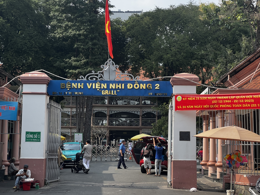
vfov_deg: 19.1
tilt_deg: +6.5
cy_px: 98
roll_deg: -0.9
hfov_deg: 25.3
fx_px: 578
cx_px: 130
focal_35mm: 77
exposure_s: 1/338
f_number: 2.8
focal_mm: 9
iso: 32
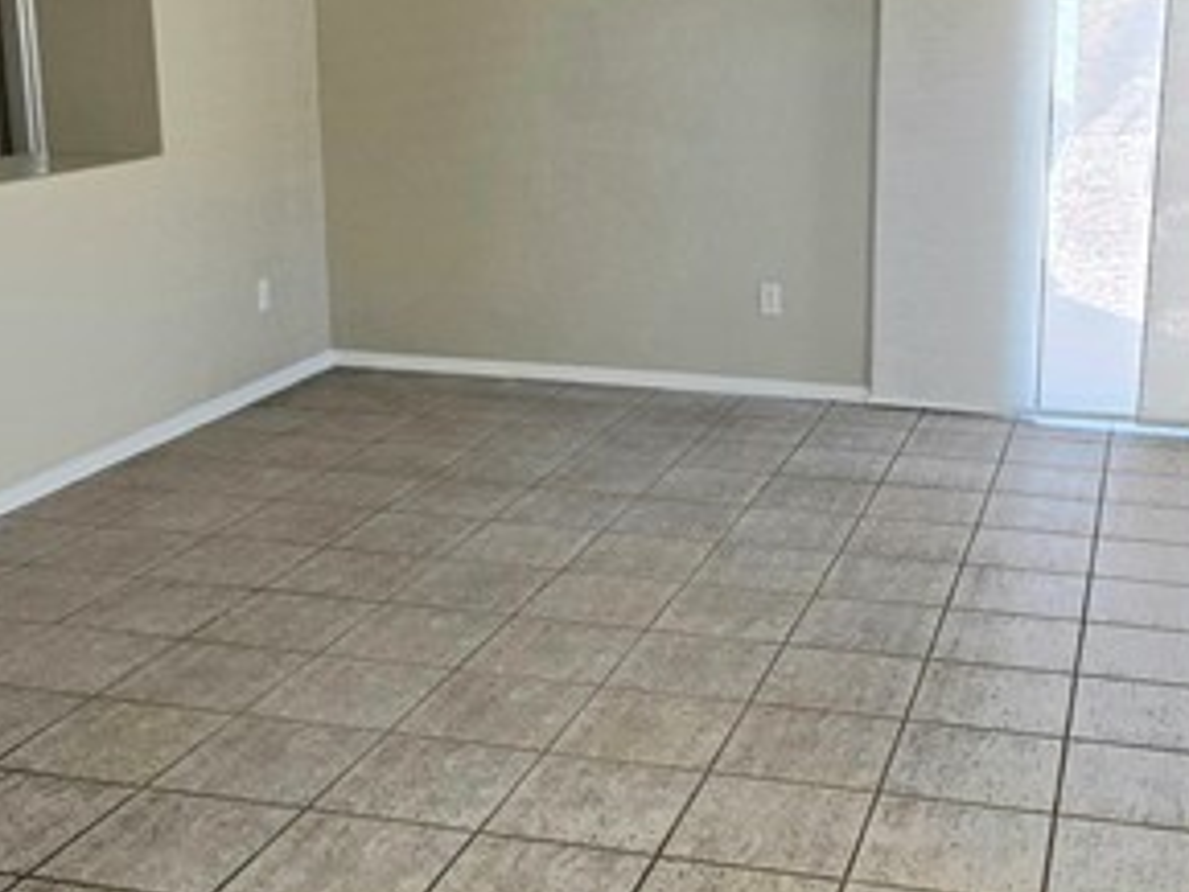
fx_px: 1581
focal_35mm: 46
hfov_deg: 40.7
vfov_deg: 31.5
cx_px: 786
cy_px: 358
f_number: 1.9
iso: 64
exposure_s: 1/120
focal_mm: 2.2
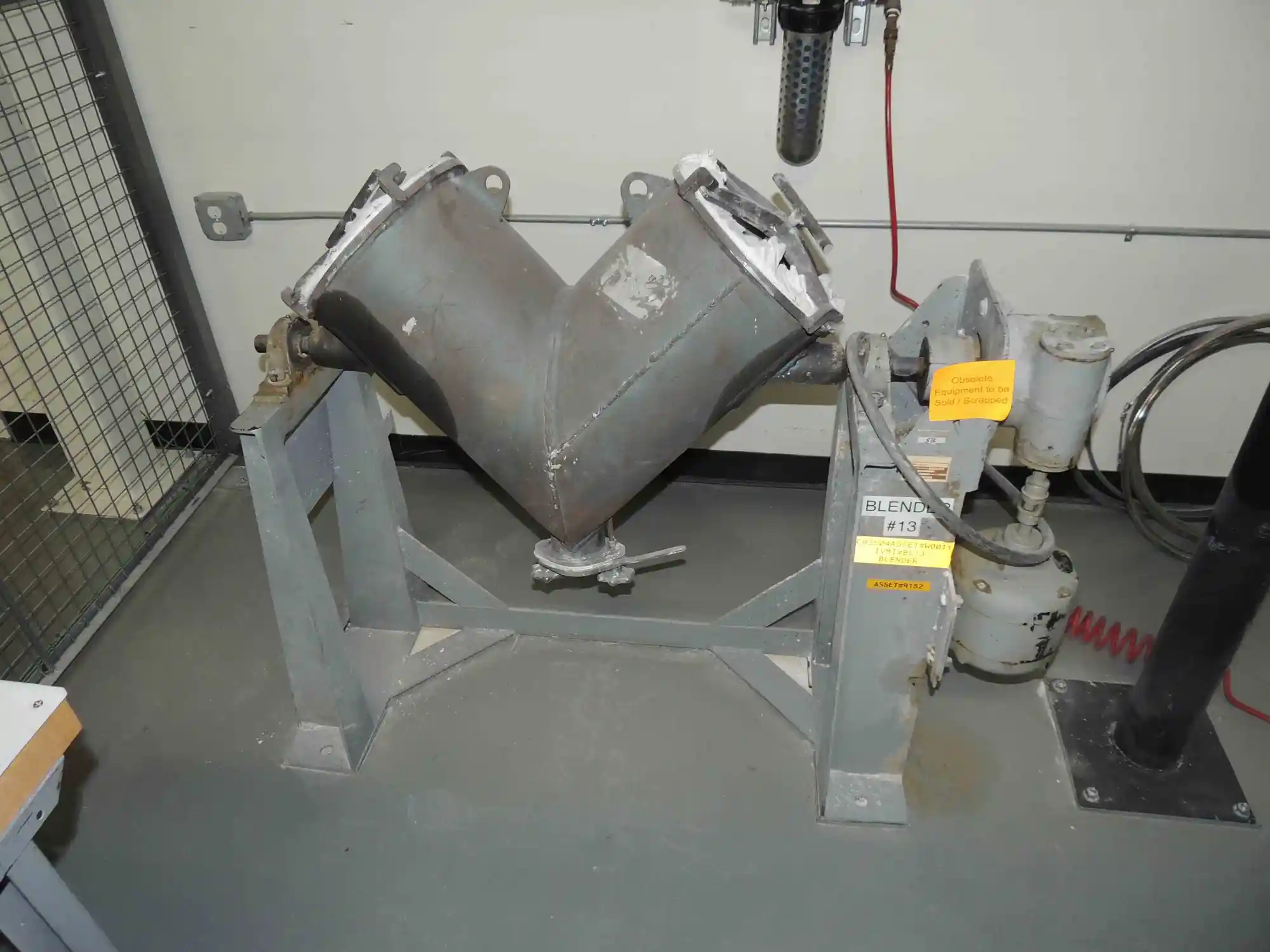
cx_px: 635
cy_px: 476
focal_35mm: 24
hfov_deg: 71.6
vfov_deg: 56.8
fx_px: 881
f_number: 3
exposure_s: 1/30
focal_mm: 4.3
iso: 200
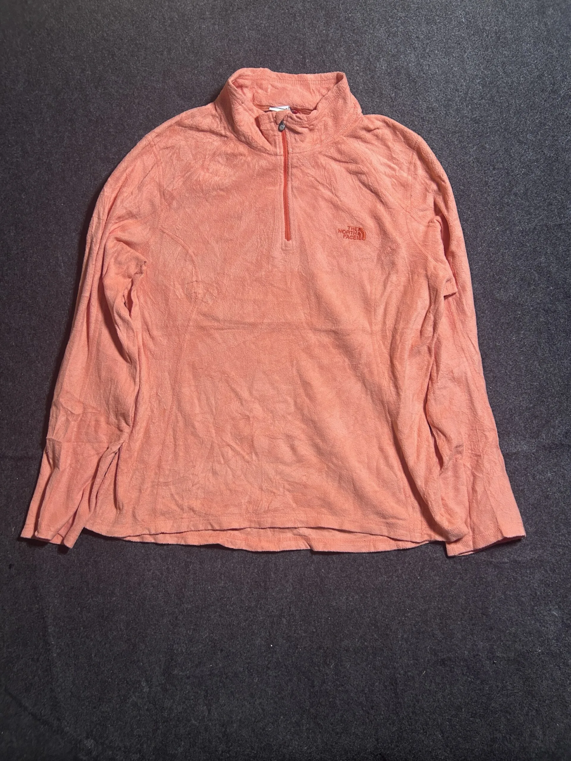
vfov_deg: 67.3
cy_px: 380
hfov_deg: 53.1
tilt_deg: -64.2
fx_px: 572
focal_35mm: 26
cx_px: 286
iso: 200
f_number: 1.5
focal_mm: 5.7
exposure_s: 1/50
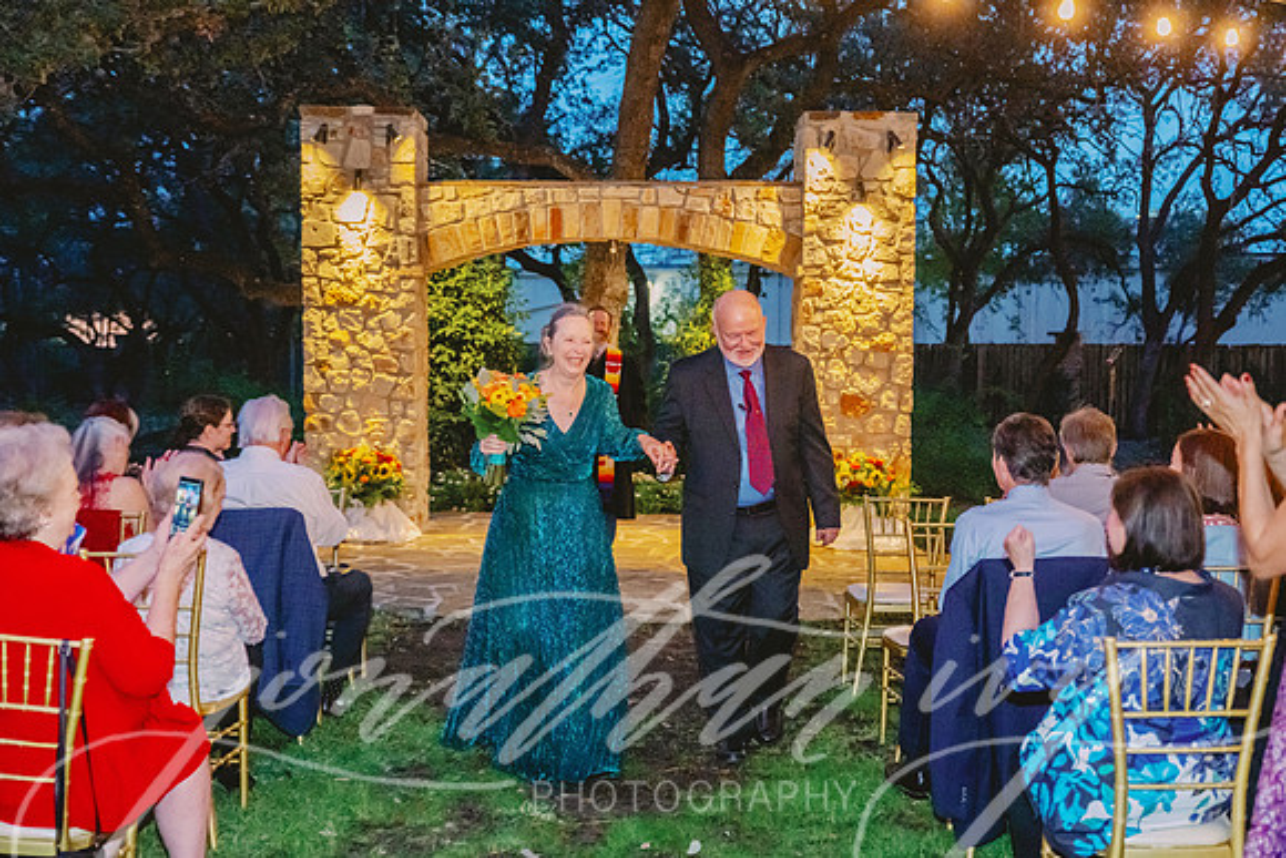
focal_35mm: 43
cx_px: 662
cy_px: 430
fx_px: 1541
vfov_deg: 31.1
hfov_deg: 45.3
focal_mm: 41
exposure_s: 1/200
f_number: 2.8
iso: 8000
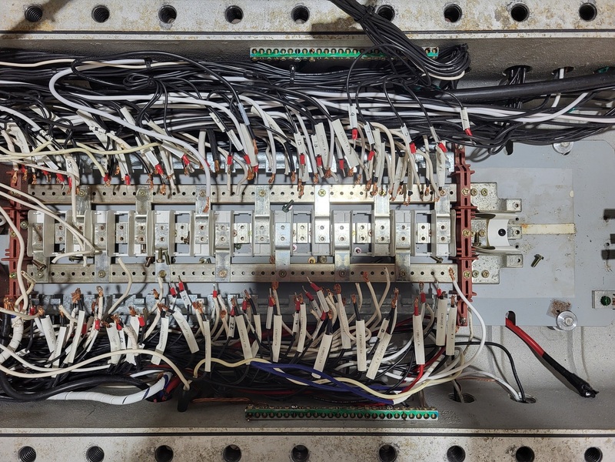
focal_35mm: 26
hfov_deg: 67.3
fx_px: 462
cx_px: 308
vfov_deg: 53.1
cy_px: 231
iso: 64
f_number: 1.8
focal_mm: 5.4
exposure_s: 1/120
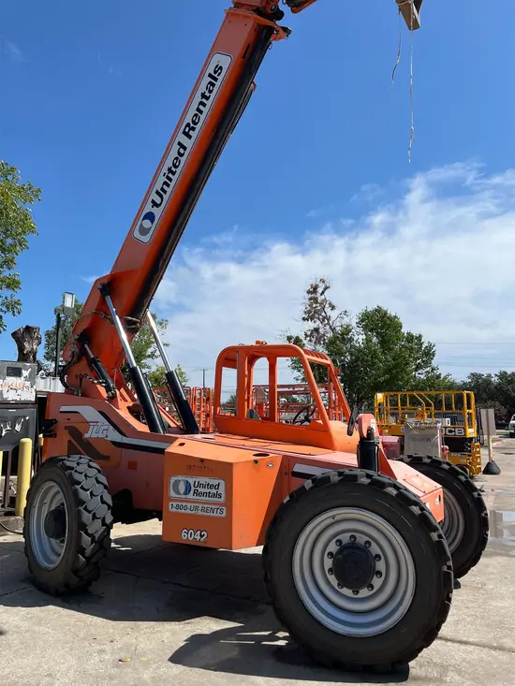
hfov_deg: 53.1
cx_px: 258
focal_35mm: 26
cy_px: 343
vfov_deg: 67.3
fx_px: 516
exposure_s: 1/4484
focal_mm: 5.1
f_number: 1.6
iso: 50
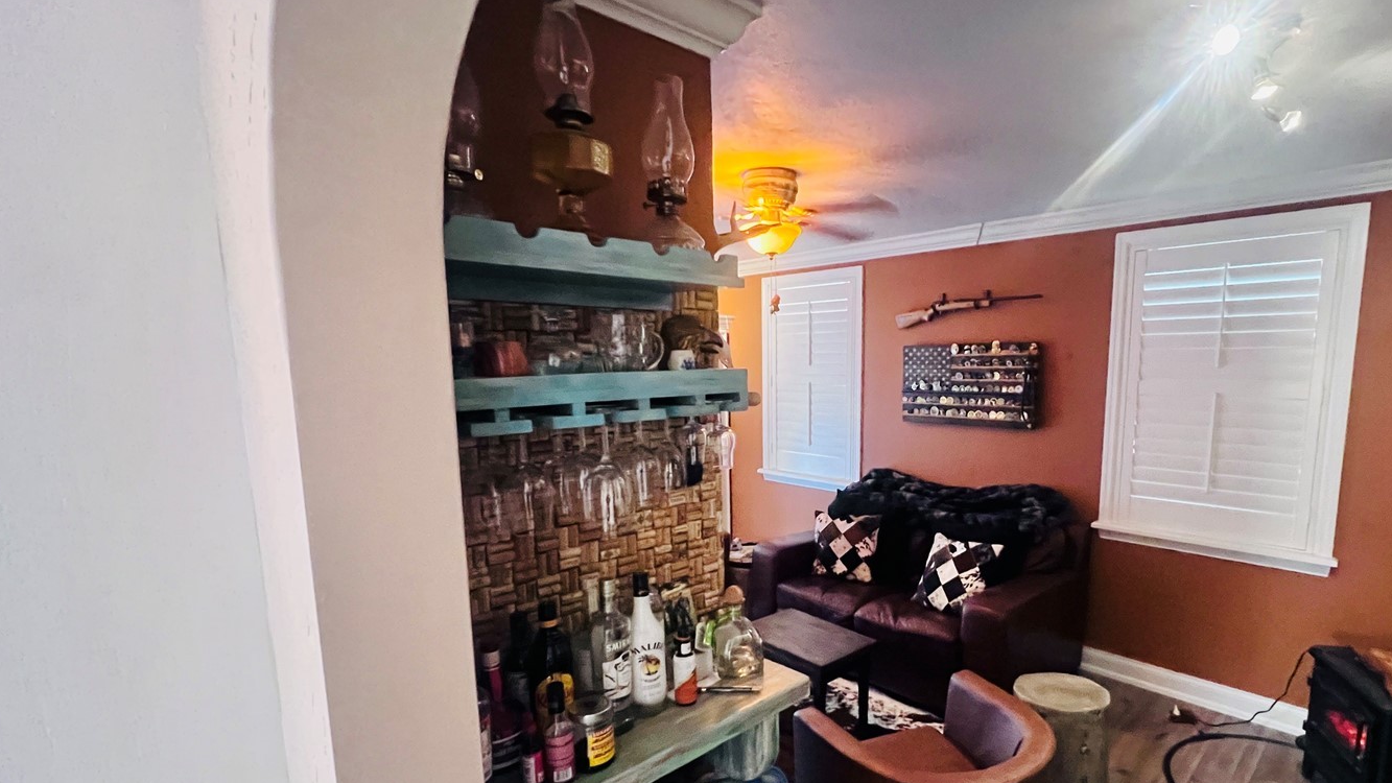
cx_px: 795
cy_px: 453
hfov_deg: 95.3
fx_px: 628
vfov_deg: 63.6
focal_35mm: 17
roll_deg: +0.4
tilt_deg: -7.4
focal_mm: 1.57
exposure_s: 1/40
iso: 1000
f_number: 1.8
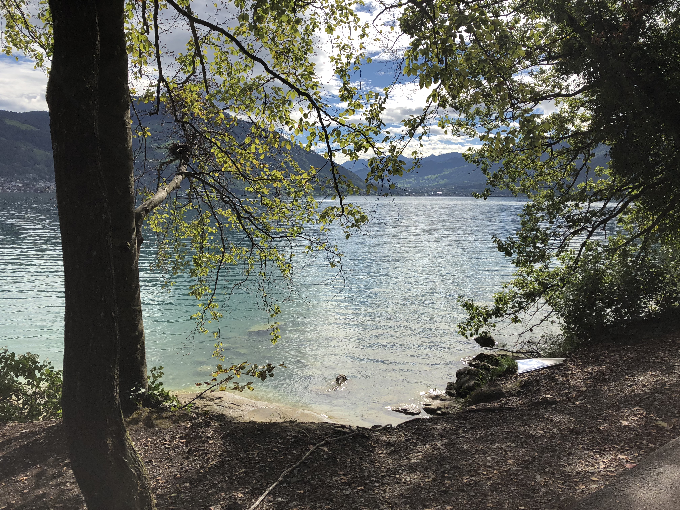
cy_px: 255
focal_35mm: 28
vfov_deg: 49.7
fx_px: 550
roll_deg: +1.1
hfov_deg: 63.4
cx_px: 340
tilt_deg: -4.7
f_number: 1.8
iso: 20
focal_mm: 3.99
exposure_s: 1/3040
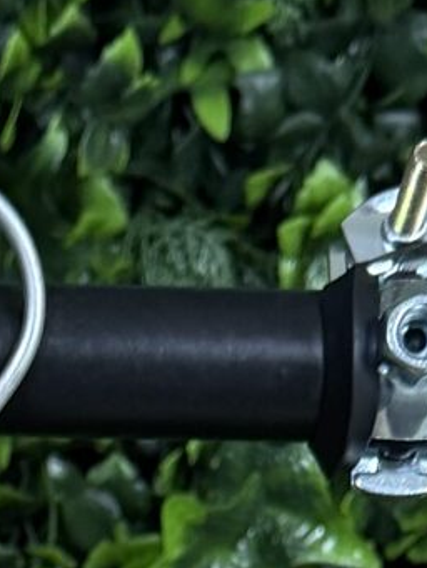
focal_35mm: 180
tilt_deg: -6.1
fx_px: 2959
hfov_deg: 8.1
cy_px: 1316
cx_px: -178
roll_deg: -1.8
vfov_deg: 9.8
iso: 250
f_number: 1.78
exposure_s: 1/60
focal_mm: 6.76
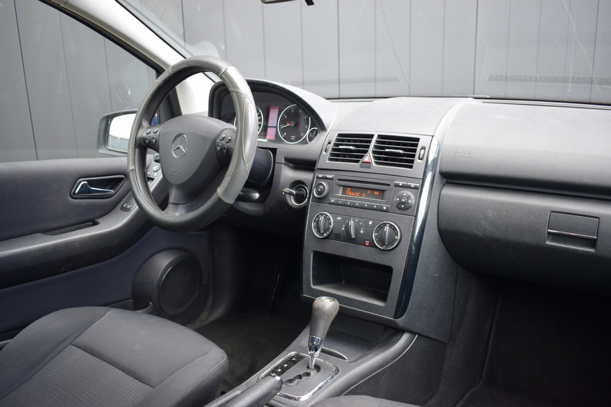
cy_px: 204
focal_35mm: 30
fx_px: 509
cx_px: 306
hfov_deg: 61.9
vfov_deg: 43.6
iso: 400
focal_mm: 20
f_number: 4.5
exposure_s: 1/80
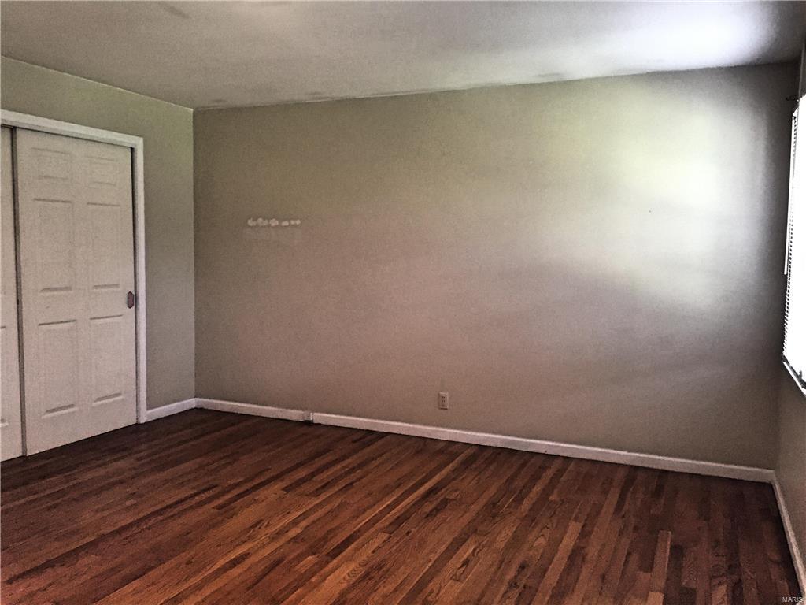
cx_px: 403
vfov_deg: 48.2
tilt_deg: -3.0
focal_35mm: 29
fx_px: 675
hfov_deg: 61.7
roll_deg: -1.1
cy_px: 302
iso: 400
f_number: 2.2
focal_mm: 4.15
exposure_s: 1/17
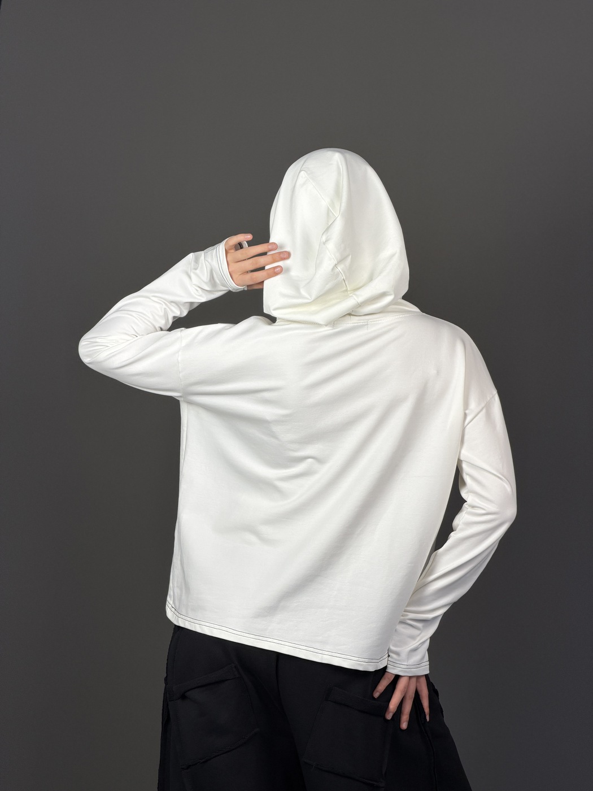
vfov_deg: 19.6
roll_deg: -1.4
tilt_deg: -2.8
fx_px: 2284
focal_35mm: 100
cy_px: 396
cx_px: 296
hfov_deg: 14.8
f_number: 2.8
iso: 50
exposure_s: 1/100
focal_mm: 16.89
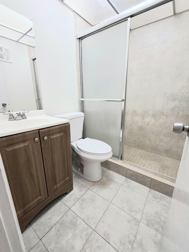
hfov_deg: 85.7
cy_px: 126
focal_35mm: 14
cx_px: 95
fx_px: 102
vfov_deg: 102.1
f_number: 1.9
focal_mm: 2.2
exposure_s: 1/60.2
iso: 200
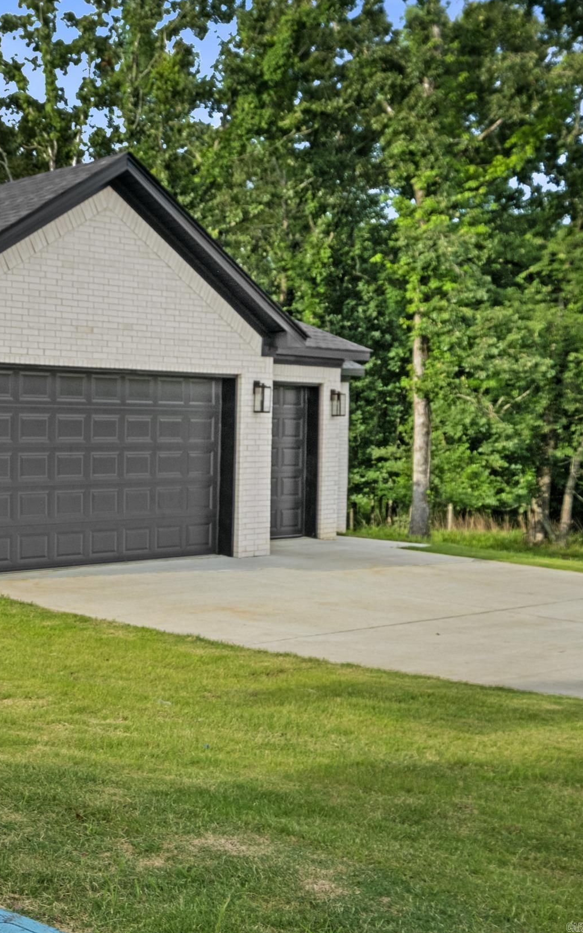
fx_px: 1144
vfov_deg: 44.4
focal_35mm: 45
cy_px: 460
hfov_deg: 26.0
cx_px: -87
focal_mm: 19.1
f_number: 7.1
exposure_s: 1/250
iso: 400
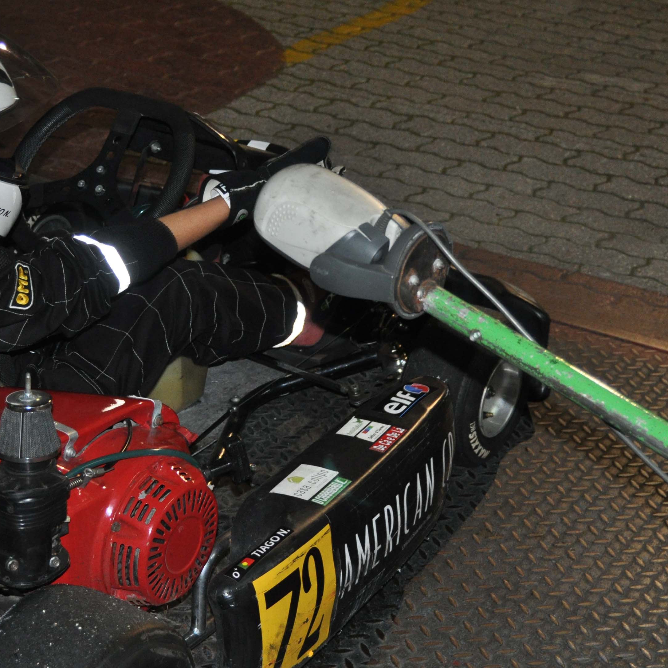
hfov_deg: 22.1
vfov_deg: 22.2
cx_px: 212
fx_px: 1699
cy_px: 363
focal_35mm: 78
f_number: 4.2
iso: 800
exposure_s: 1/60
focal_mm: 31
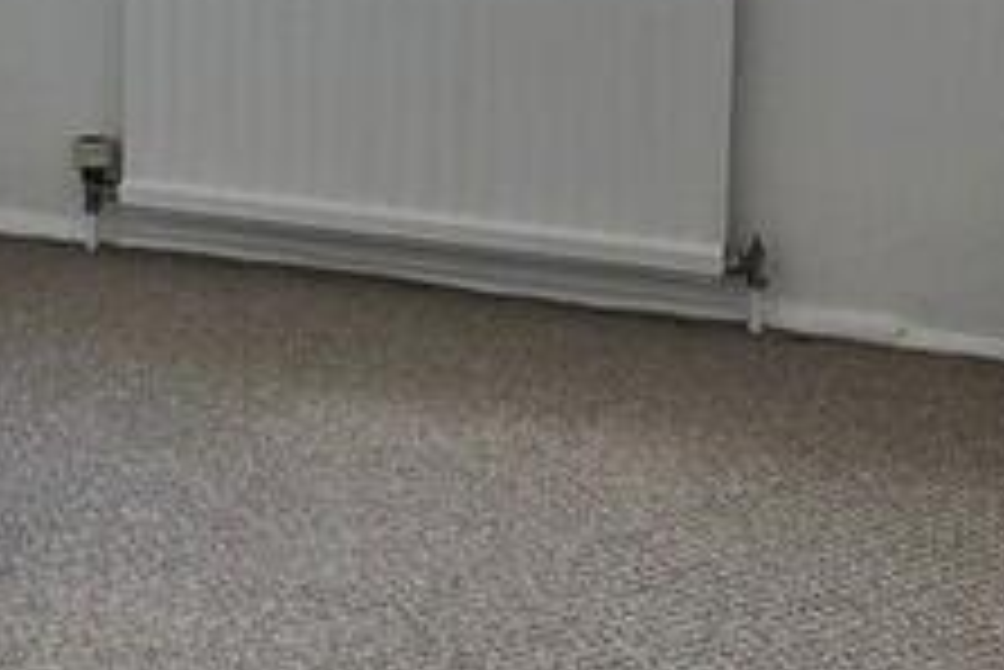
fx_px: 1730
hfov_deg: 32.0
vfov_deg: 20.1
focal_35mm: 62
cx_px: 315
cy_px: -211
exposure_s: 1/100
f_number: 2.2
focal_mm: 2.2
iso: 50
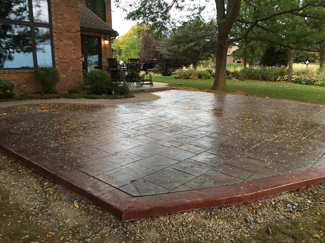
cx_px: 162
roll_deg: -0.3
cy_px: 122
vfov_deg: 48.2
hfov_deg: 61.7
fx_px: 272
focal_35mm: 29
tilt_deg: -6.8
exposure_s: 1/15
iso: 50
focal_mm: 4.15
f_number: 2.2
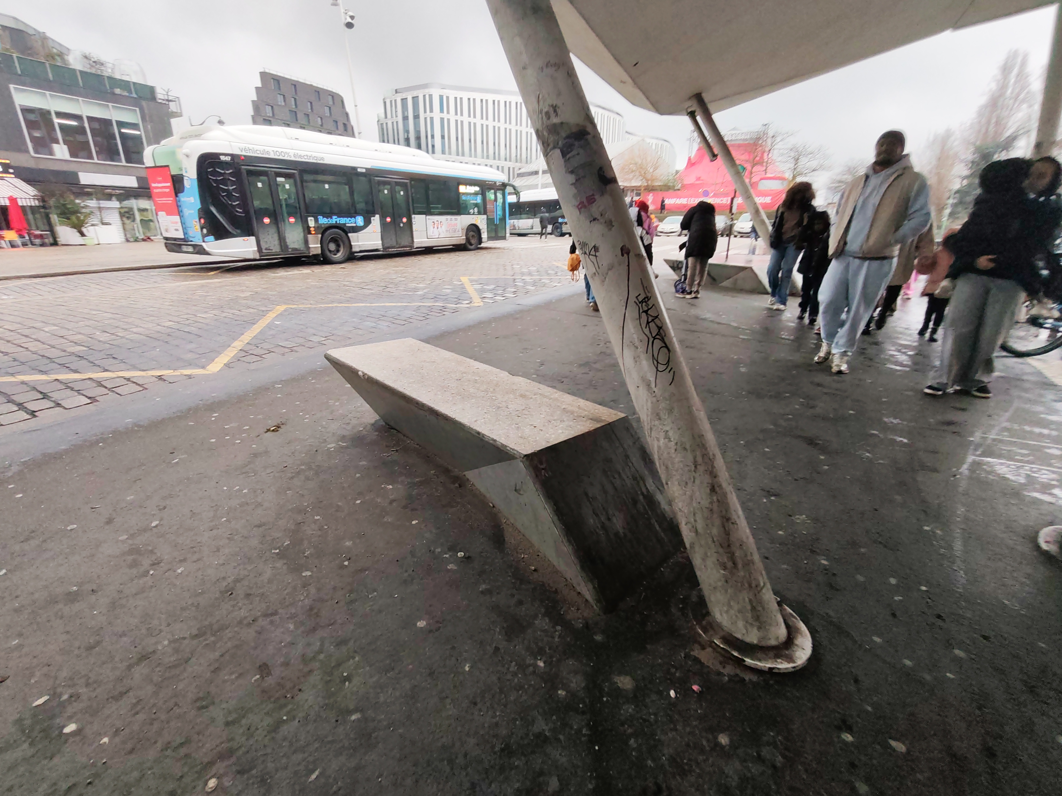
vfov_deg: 78.1
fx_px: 491
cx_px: 531
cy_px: 398
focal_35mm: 16
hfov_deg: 94.5
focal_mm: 1.96
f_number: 2.2
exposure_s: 1/100
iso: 64
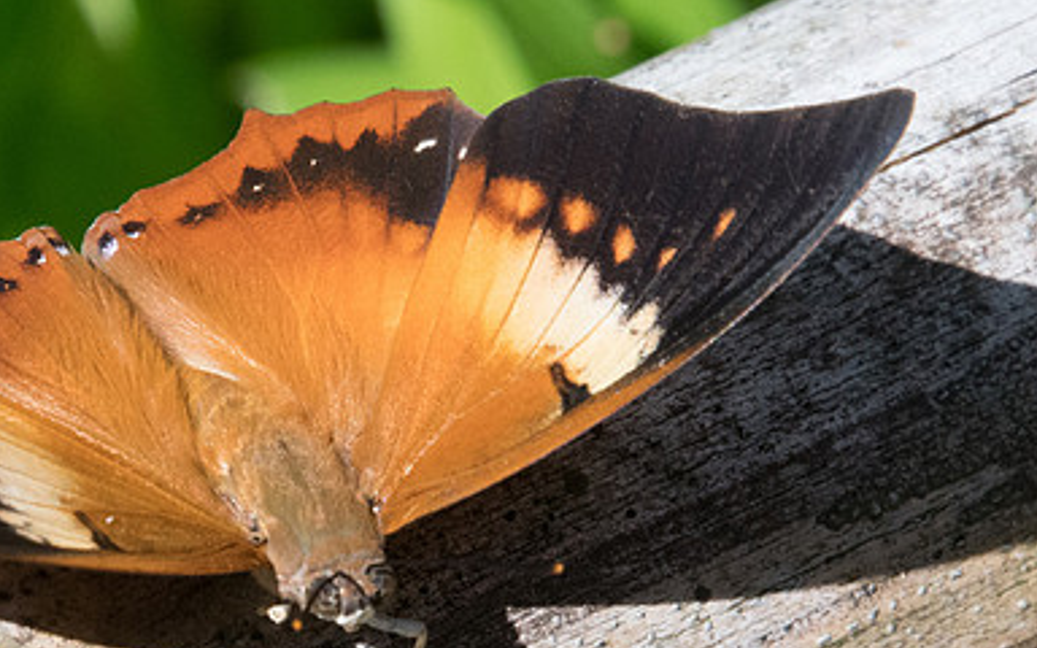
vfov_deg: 1.0
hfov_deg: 1.7
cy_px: 385
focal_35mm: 1271
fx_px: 35921
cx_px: 340
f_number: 20
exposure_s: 1/320
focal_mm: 400
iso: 1000
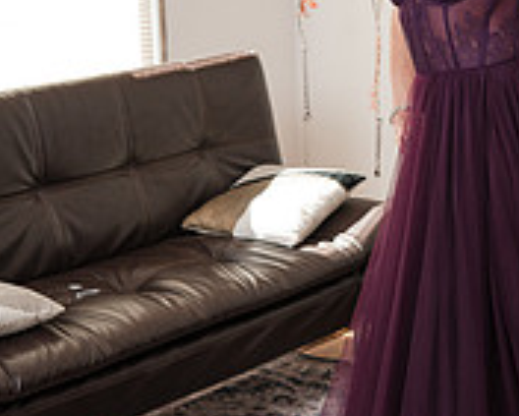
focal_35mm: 91
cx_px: 413
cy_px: 156
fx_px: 1399
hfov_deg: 20.8
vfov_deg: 16.9
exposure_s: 1/250
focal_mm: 38
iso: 640
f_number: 3.2
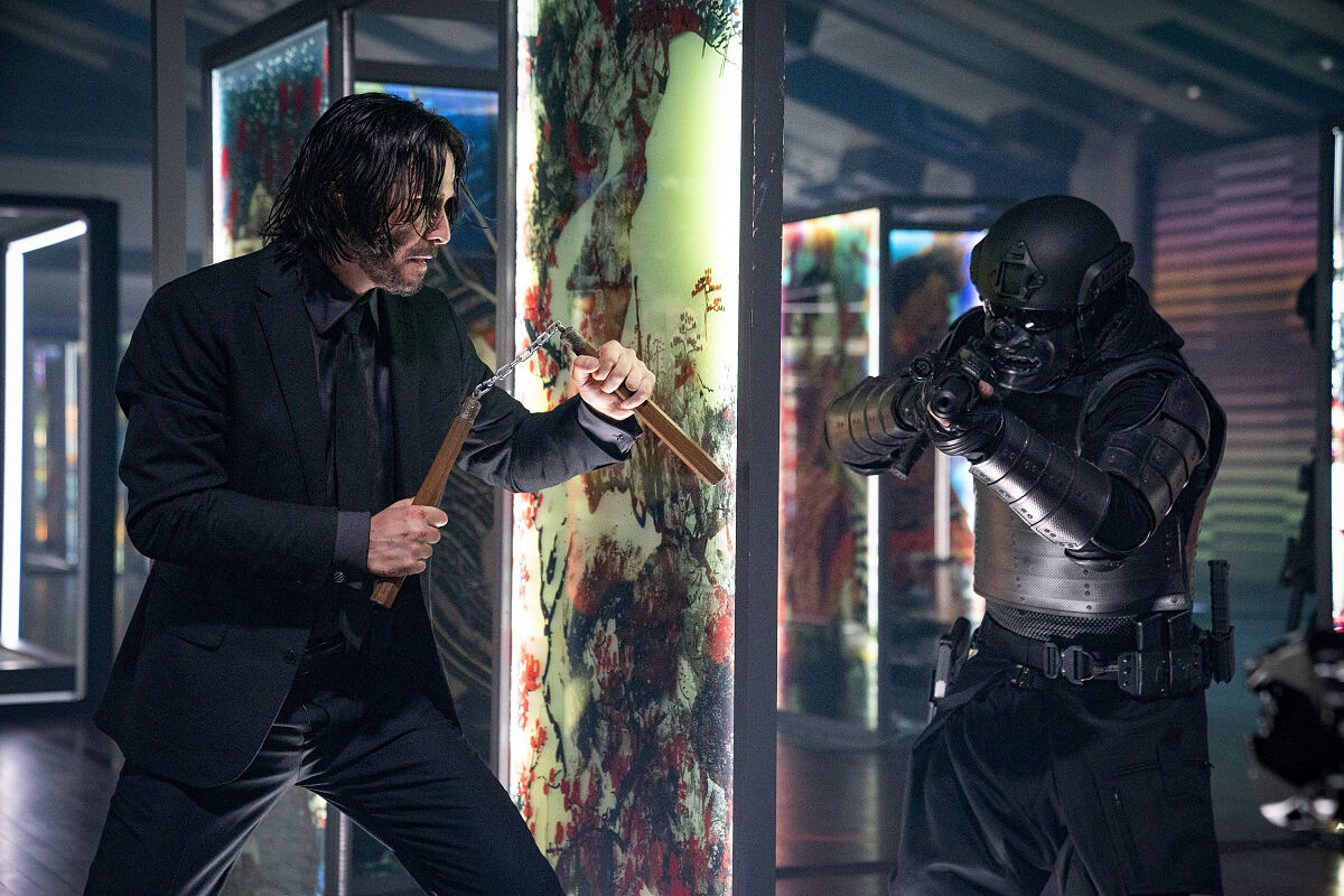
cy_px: 448
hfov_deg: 28.8
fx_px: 2613
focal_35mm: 70
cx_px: 672
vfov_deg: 19.5
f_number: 3.5
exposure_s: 1/320
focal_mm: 70
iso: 5000
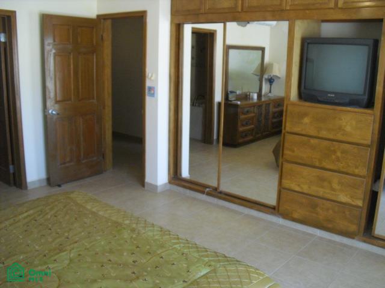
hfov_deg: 51.4
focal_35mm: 36
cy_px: 144
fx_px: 400
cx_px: 192
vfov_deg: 39.7
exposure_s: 1/100
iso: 400
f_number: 3.1
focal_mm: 6.3
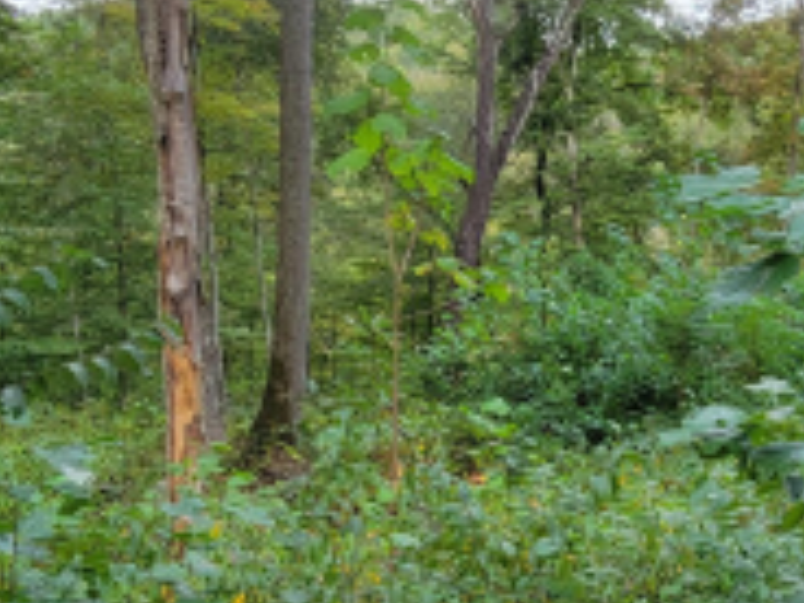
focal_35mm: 47
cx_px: 500
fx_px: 1092
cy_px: 345
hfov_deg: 40.2
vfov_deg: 30.8
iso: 80
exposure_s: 1/120
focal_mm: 2.2
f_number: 2.2
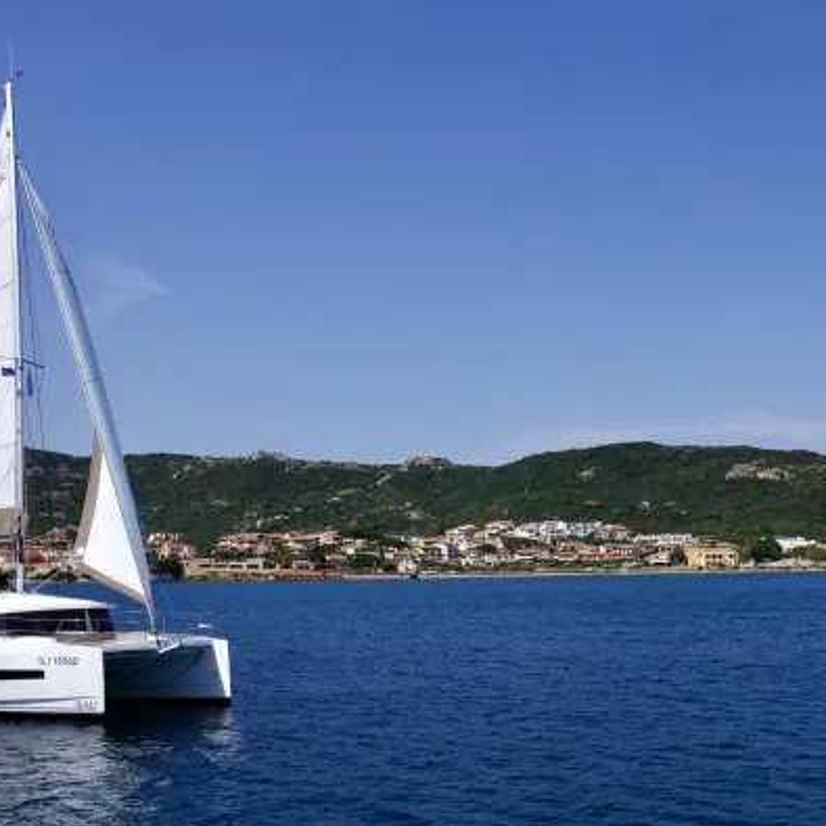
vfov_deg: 41.3
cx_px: 383
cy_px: 416
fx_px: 1097
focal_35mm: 41
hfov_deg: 41.2
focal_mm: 21
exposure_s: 1/500
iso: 200
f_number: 13
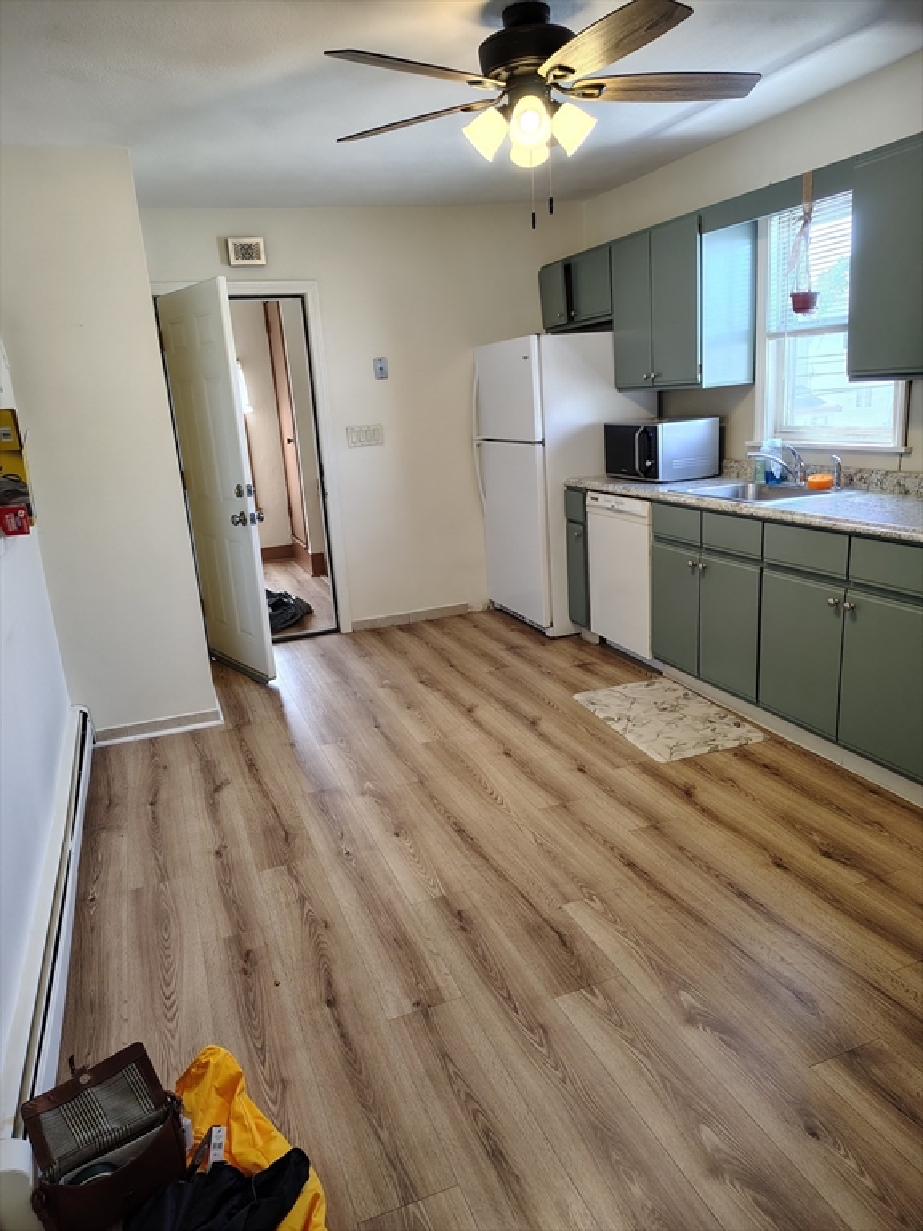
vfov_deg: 71.6
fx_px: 853
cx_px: 462
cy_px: 616
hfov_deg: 56.8
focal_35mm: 24
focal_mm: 5.56
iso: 875
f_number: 1.8
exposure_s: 1/120
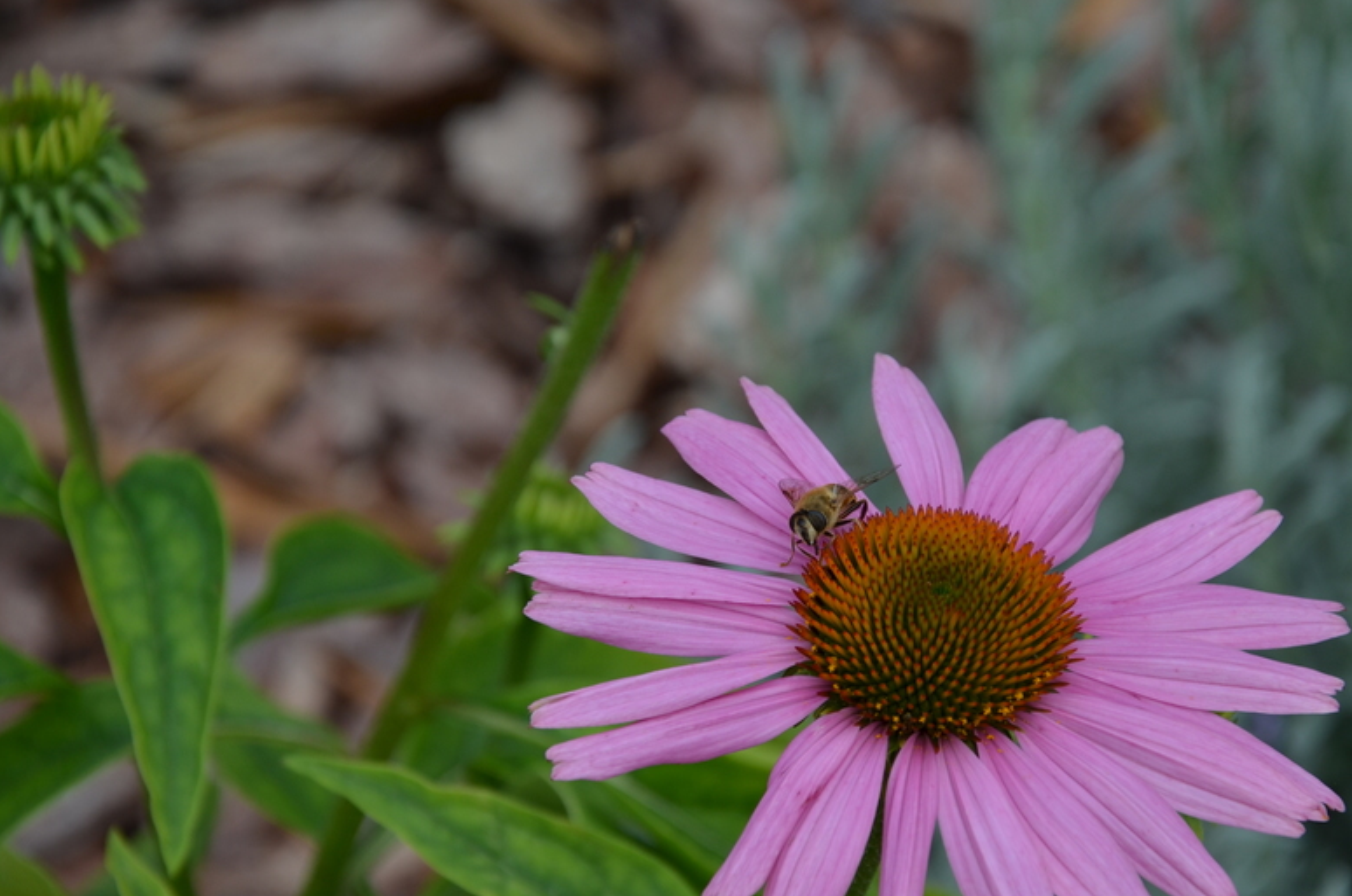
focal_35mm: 197
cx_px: 828
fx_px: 7371
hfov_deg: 10.5
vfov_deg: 7.0
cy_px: 548
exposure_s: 1/500
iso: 100
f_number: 5.6
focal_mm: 105
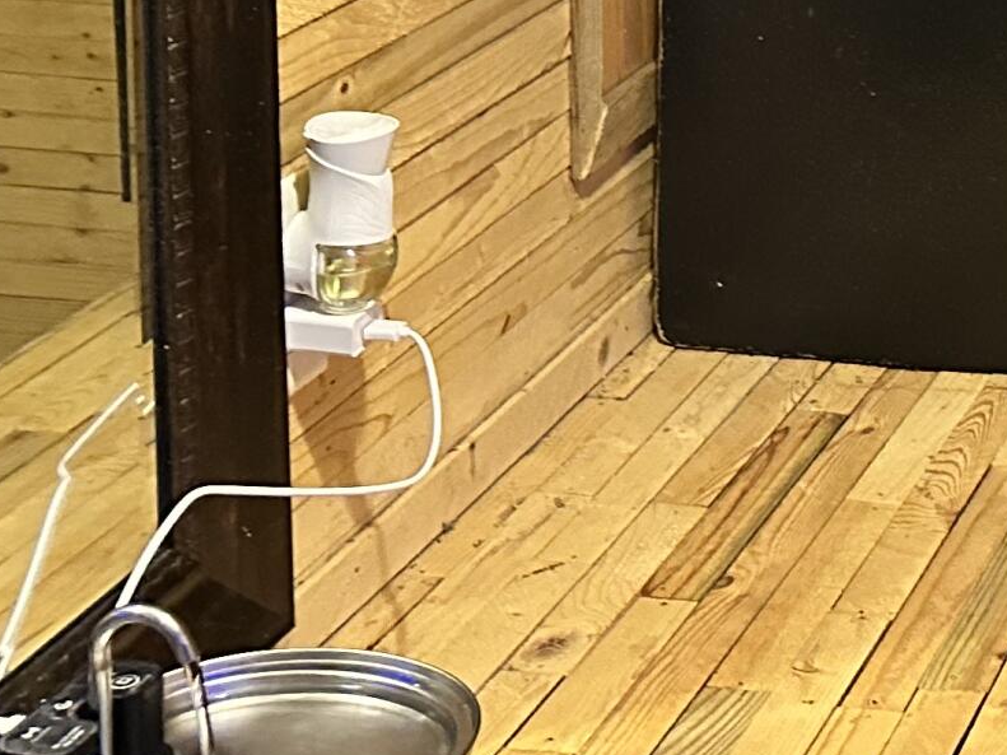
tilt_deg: -3.9
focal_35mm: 91
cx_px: 1467
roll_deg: -0.2
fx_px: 2647
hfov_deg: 19.1
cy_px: -546
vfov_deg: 14.5
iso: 640
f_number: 1.78
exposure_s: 1/40
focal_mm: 6.86
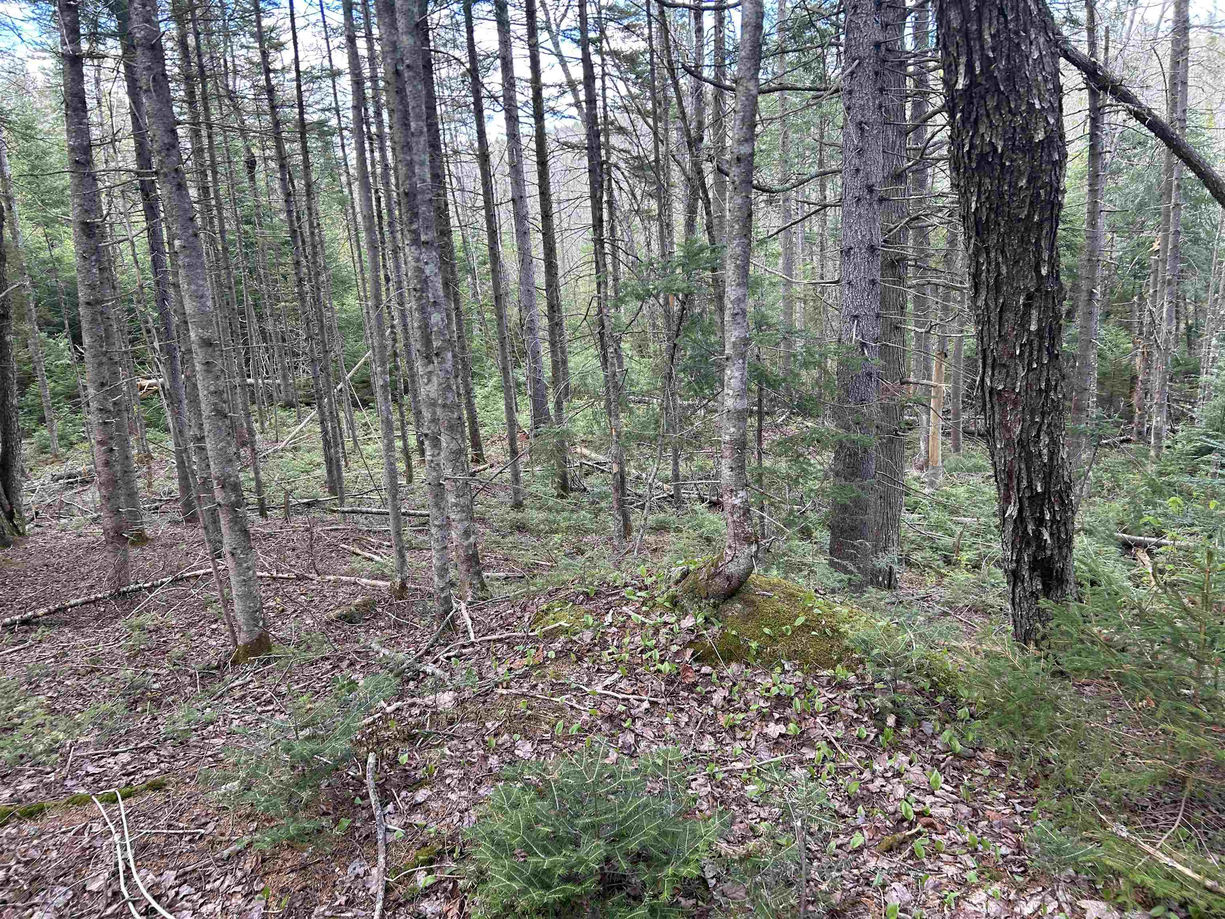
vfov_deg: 53.1
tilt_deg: -13.9
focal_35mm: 26
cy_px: 460
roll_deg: +3.5
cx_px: 612
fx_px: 920
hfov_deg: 67.3
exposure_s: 1/145
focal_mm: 5.7
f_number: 1.5
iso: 50
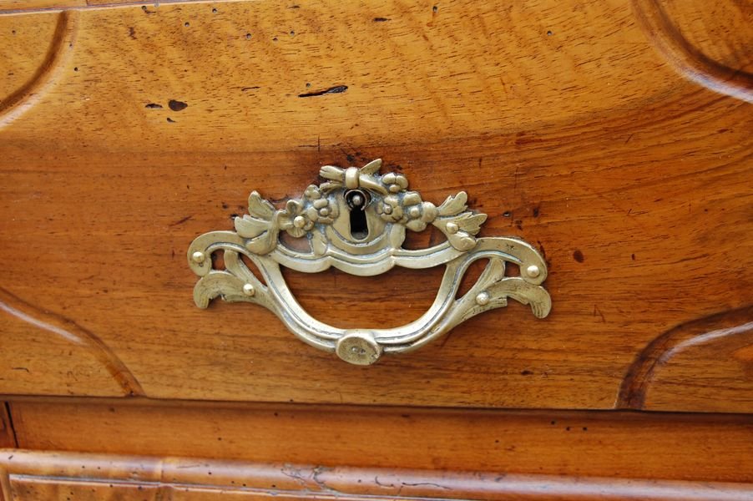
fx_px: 1097
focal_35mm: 52
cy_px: 250
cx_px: 376
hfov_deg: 37.9
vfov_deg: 25.7
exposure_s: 1/125
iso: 400
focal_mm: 35
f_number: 5.6
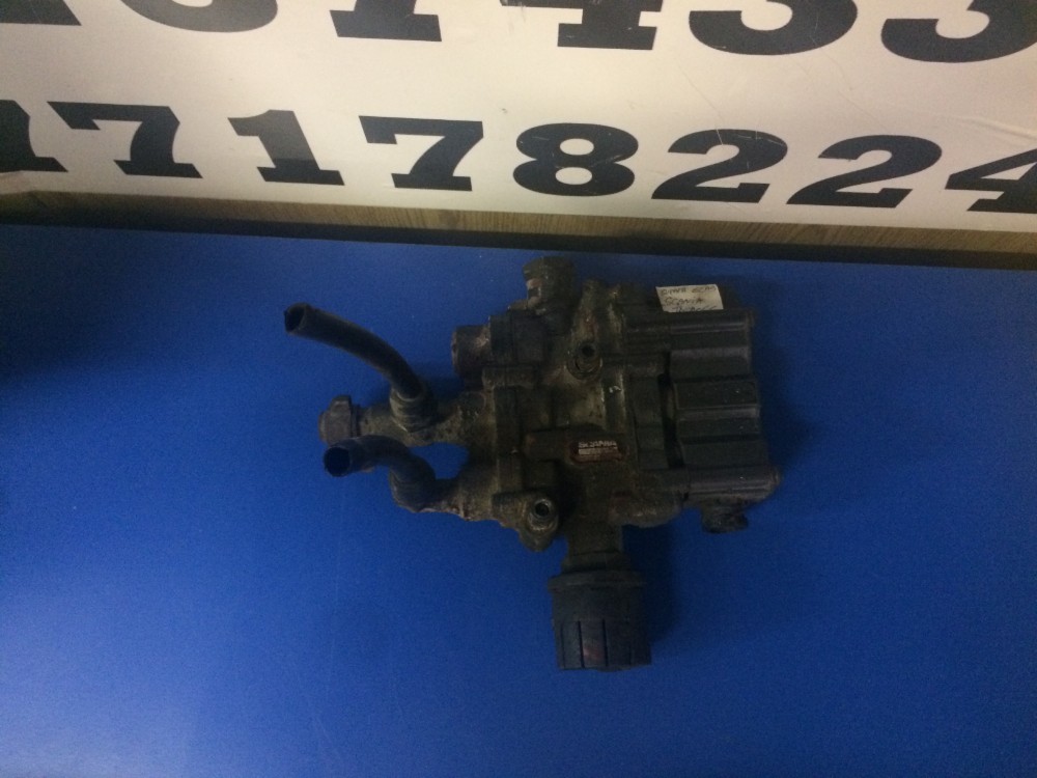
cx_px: 518
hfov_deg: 61.7
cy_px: 389
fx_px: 869
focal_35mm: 29
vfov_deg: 48.2
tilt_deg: -76.9
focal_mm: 4.15
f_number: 2.2
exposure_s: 1/17
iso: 400
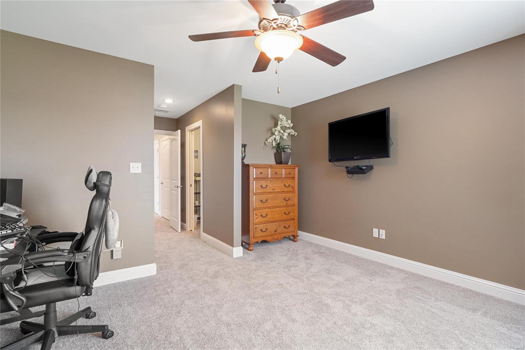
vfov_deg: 67.4
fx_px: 262
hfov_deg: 90.0
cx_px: 262
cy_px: 175
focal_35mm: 18
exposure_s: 1
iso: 400
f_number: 7.1
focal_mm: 9
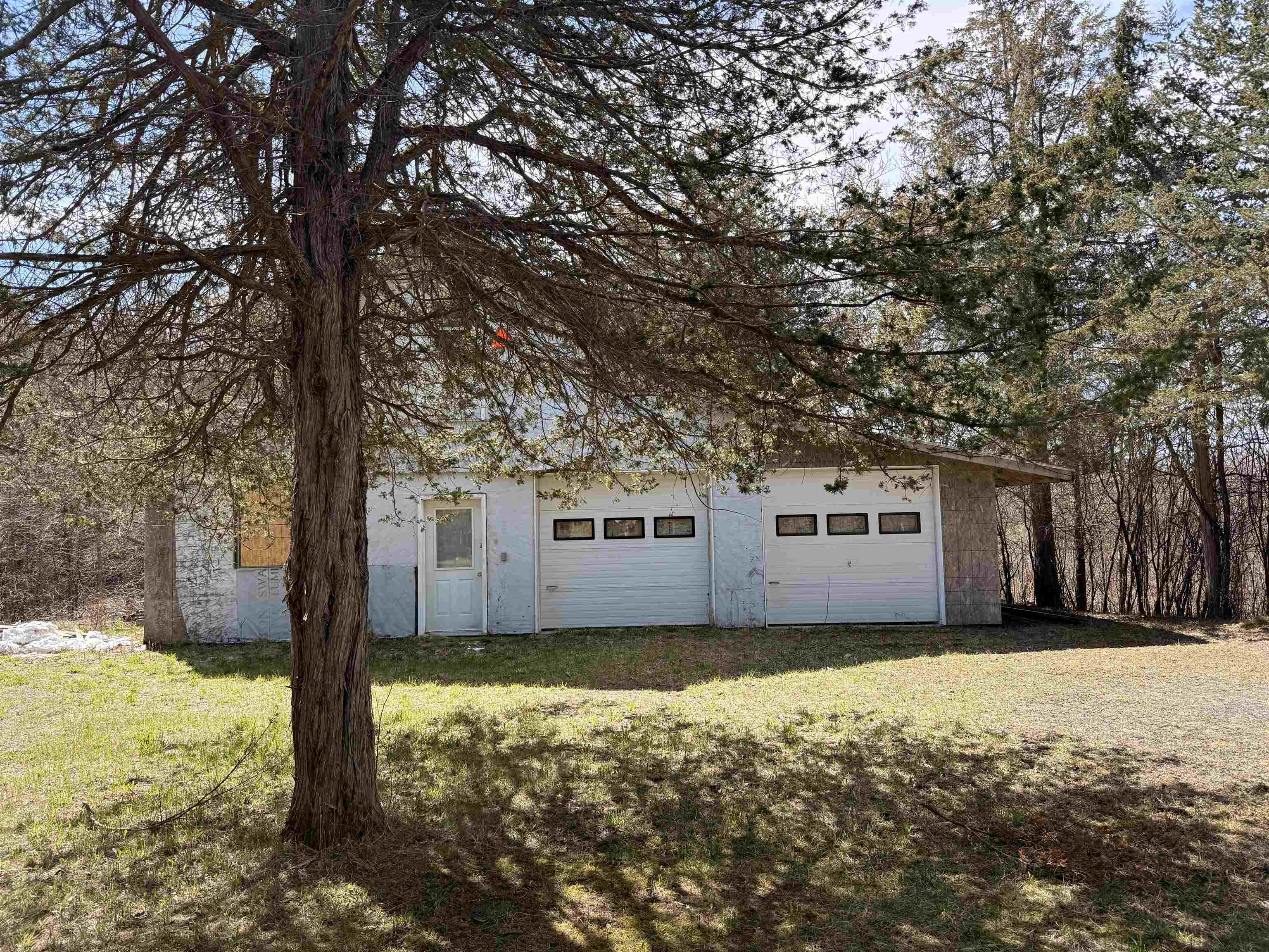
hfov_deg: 71.6
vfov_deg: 56.8
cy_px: 476
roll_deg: +0.9
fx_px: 880
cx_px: 634
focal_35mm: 24
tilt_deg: +4.0
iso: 100
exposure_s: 1/1410
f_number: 1.78
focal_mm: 6.76
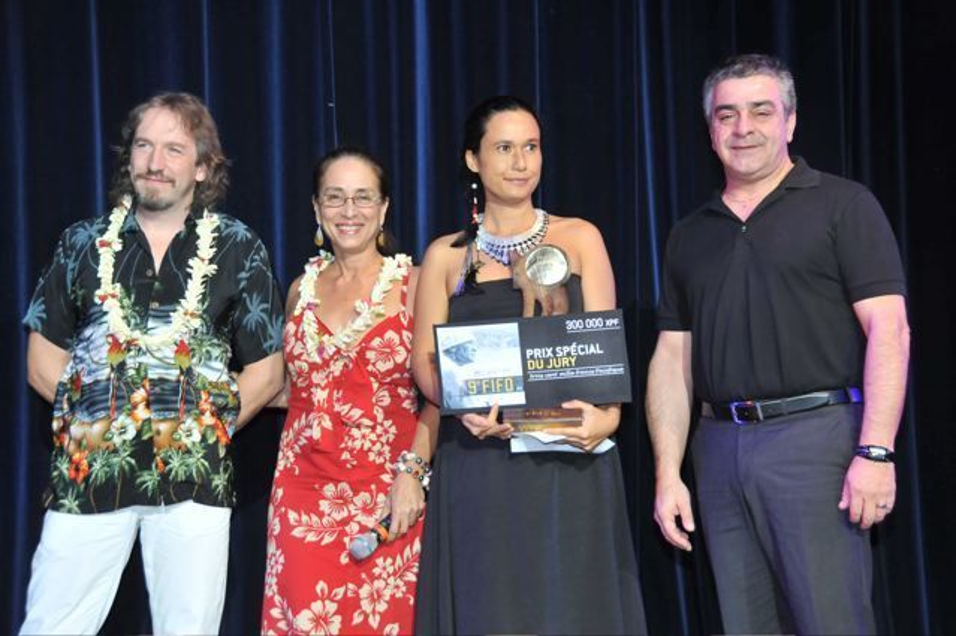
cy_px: 318
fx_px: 1990
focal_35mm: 75
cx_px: 478
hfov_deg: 27.0
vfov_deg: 18.2
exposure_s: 1/60
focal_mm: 50
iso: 800
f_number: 6.3
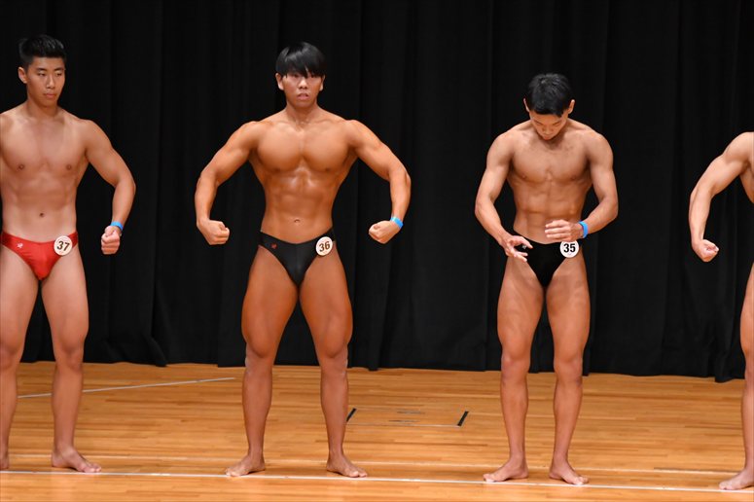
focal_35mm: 285
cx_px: 377
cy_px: 251
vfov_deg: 4.8
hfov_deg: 7.2
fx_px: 5966
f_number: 5.6
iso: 4000
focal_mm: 190
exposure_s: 1/400
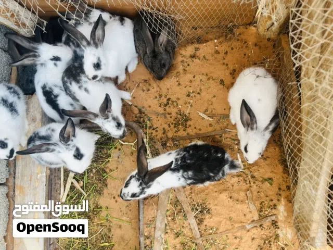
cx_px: 166
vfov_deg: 53.1
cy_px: 125
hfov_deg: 67.3
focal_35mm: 26
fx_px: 250
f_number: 1.5
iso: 50
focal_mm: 5.7
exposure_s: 1/121
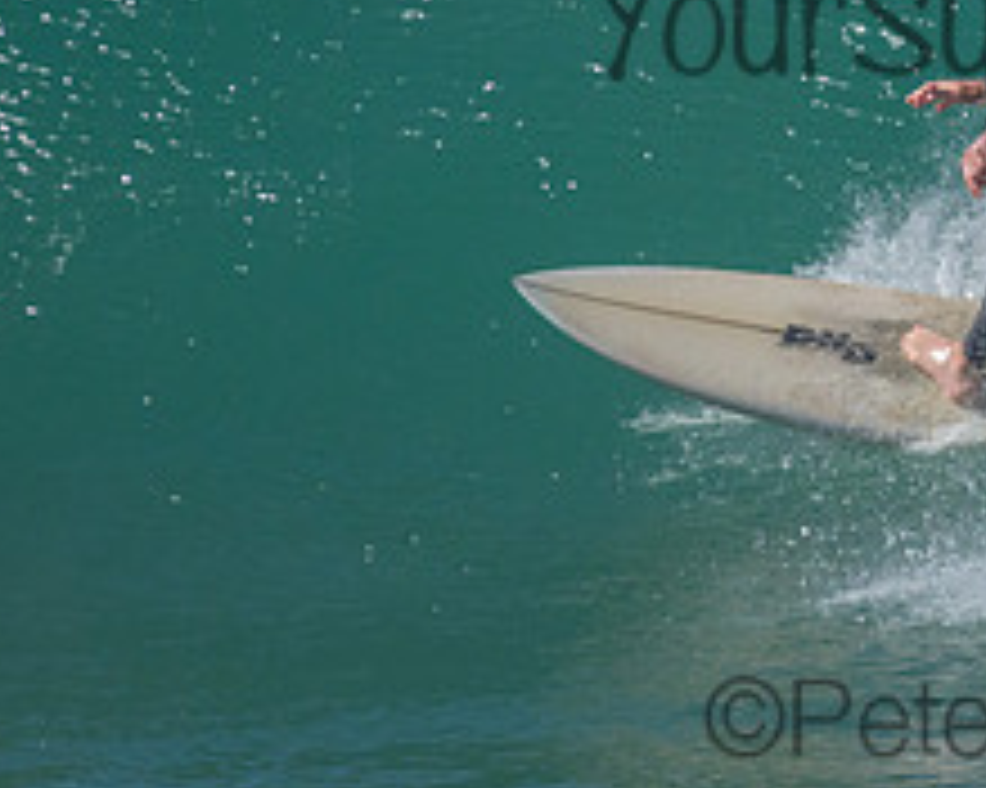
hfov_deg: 1.0
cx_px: 1054
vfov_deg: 0.8
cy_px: -29
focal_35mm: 1986
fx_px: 57929
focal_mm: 800
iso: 2800
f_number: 11
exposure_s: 1/2000
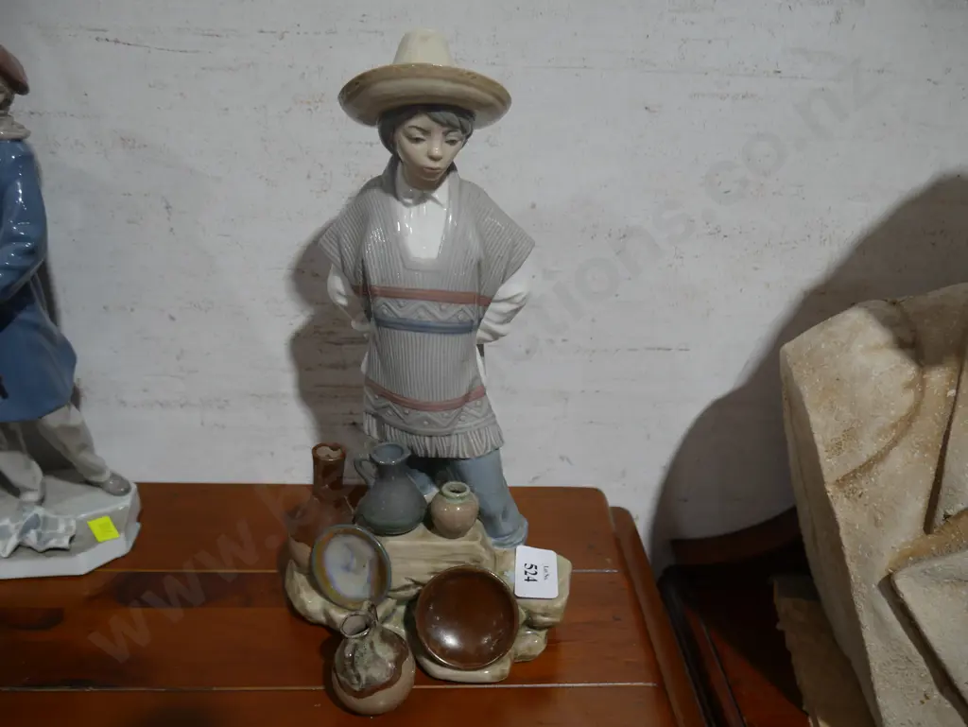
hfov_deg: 59.9
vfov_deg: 46.8
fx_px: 839
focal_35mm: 30
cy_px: 364
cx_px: 484
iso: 200
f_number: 3.6
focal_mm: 15
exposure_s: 1/60
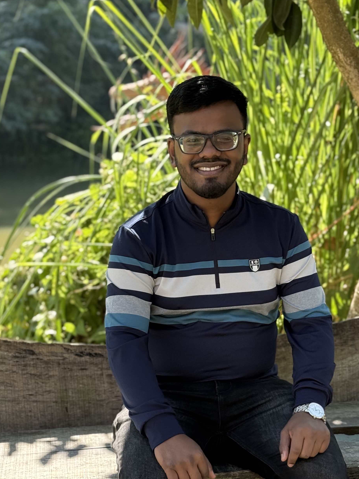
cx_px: 203
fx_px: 1093
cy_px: 332
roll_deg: +1.2
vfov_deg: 24.6
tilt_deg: -14.5
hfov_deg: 18.7
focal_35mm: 79
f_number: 1.78
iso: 80
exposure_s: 1/596
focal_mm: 6.76
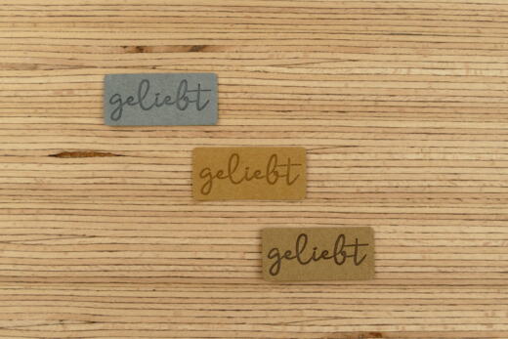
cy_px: 170
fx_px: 847
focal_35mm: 60
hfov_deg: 33.4
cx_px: 254
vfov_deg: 22.6
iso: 160
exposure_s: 1/80
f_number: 3.5
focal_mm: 21.81
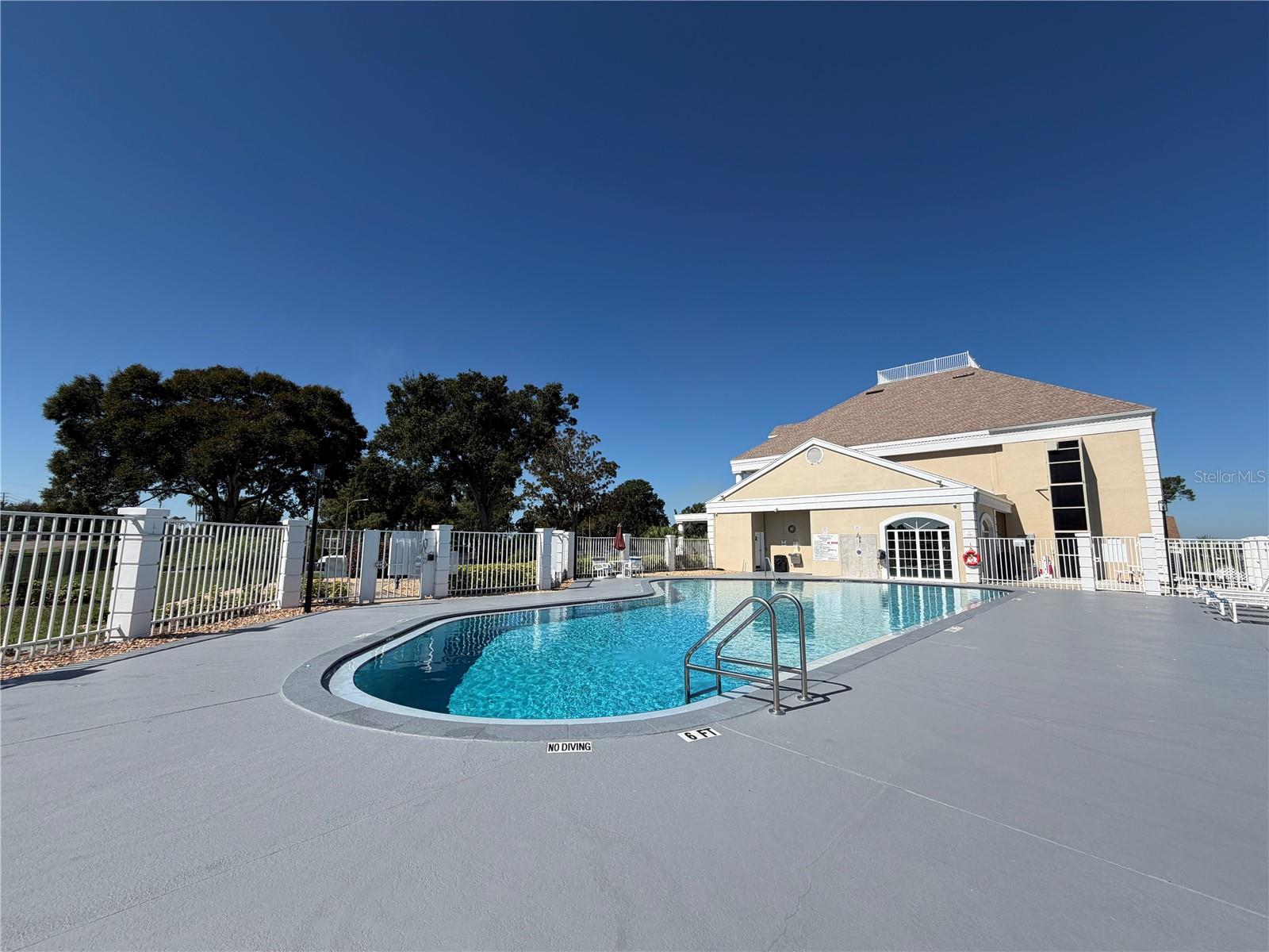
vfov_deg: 85.7
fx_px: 513
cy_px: 476
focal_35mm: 14
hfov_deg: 102.1
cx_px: 634
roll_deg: -0.4
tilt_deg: +8.2
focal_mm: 2.22
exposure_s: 1/1339
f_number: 2.2
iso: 20
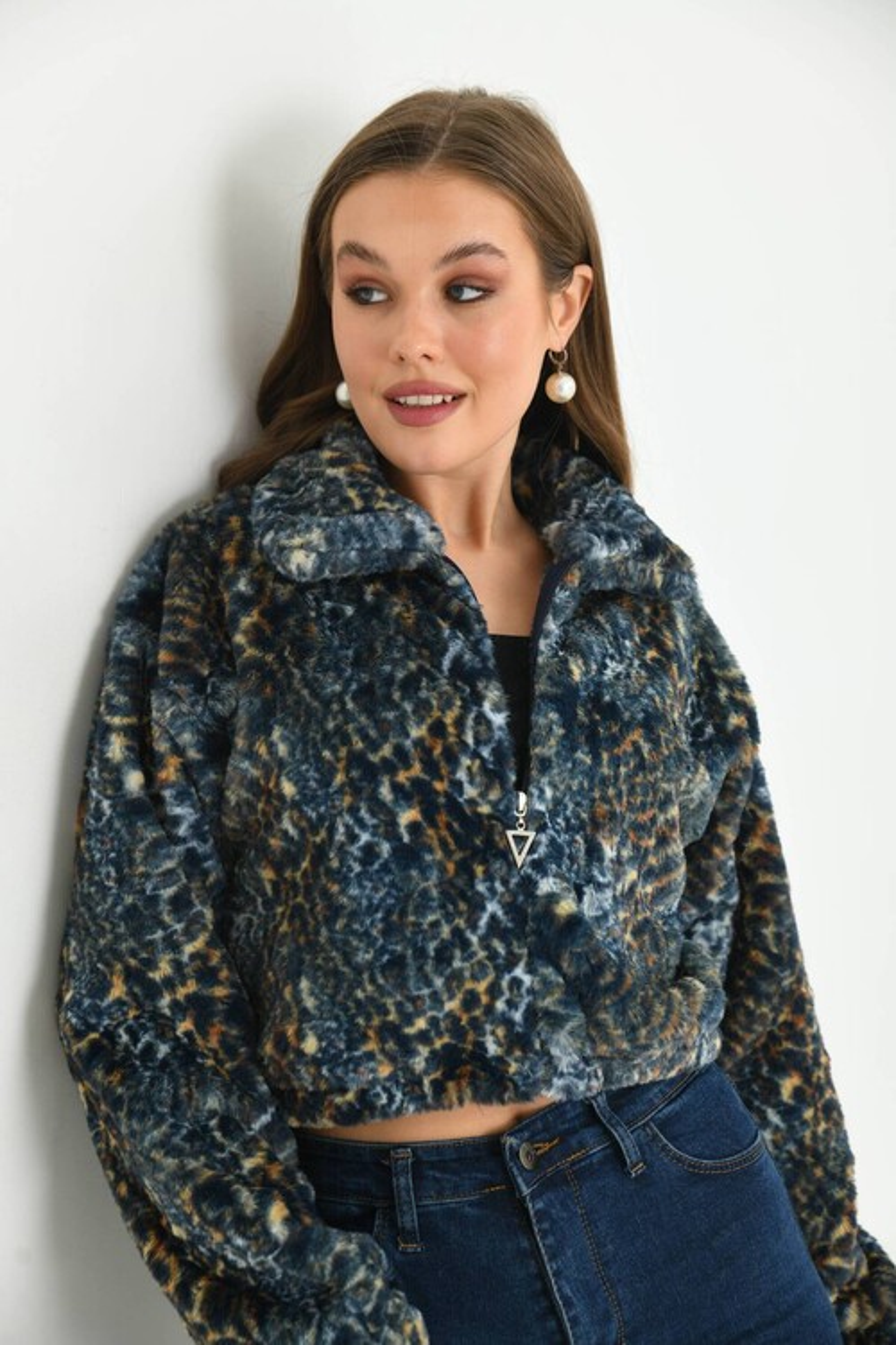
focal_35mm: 68
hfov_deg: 20.0
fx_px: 2538
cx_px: 448
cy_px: 672
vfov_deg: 29.7
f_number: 5.6
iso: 160
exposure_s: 1/125
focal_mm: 68
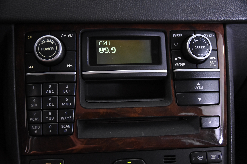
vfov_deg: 28.9
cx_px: 124
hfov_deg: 42.3
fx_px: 319
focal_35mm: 46
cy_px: 82
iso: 3200
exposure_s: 1/50
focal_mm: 31
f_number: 3.3
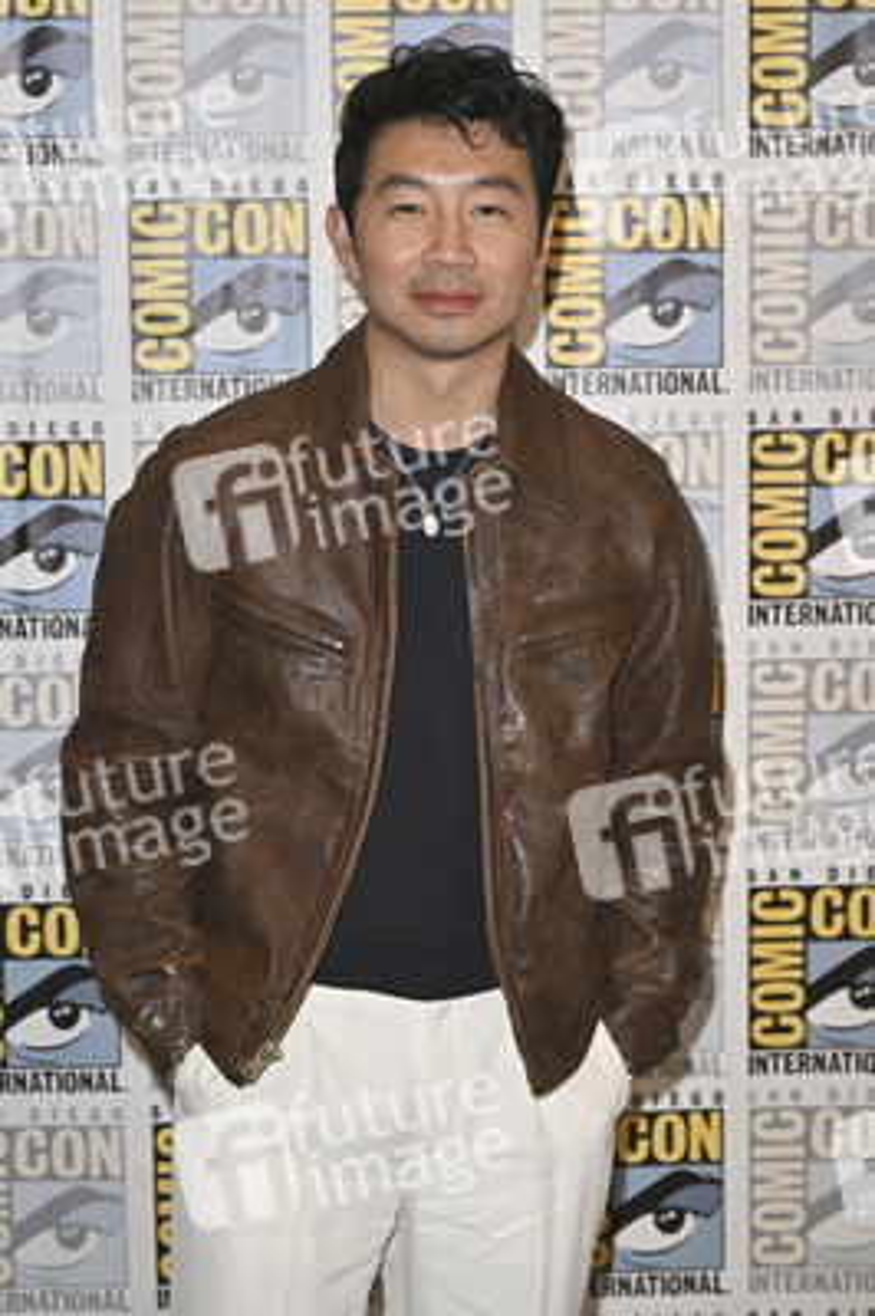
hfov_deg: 18.4
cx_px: 438
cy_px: 658
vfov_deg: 27.4
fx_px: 2702
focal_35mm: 74
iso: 2500
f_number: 5
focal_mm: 74
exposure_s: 1/250
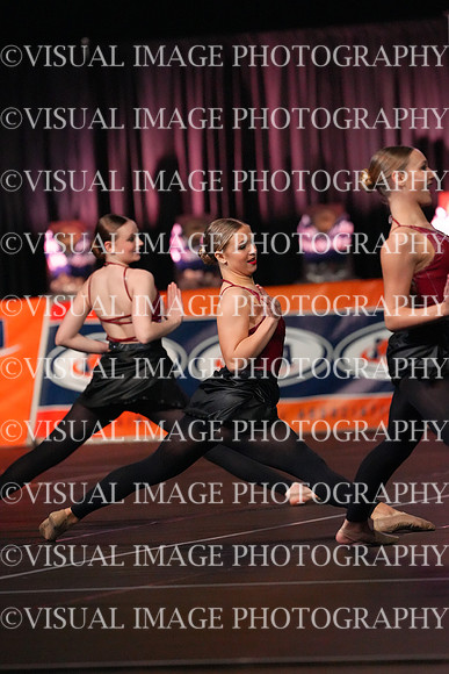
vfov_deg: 6.9
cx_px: 224
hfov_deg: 4.6
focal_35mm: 300
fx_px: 5609
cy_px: 337
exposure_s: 1/1250
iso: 16000
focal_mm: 300
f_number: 3.5
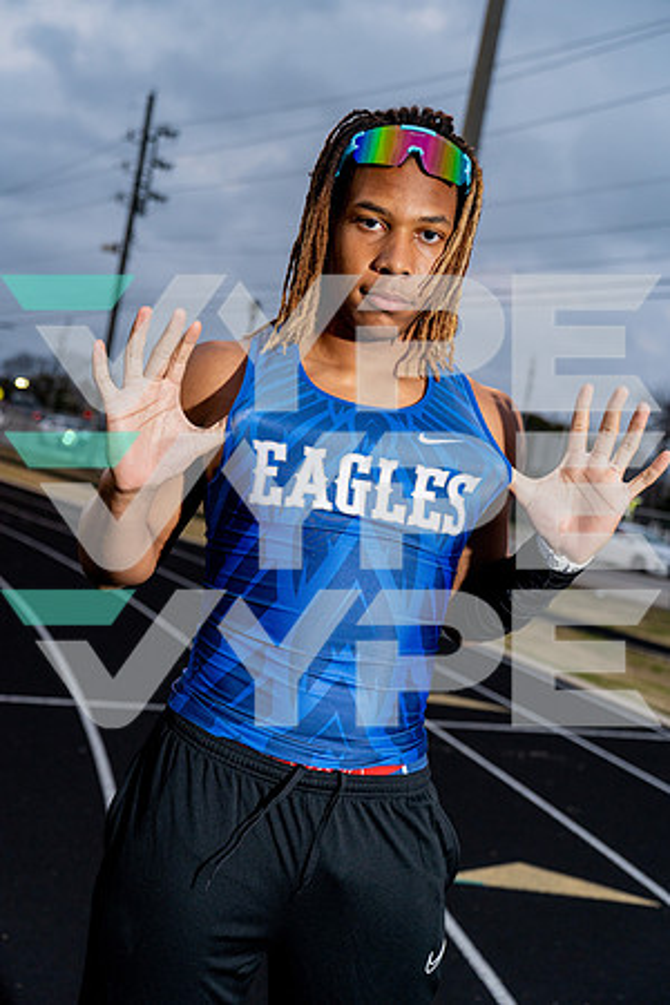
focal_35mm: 47
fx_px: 1312
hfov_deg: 28.6
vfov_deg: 41.9
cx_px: 335
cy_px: 502
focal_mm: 47
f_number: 4
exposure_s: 1/200
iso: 500
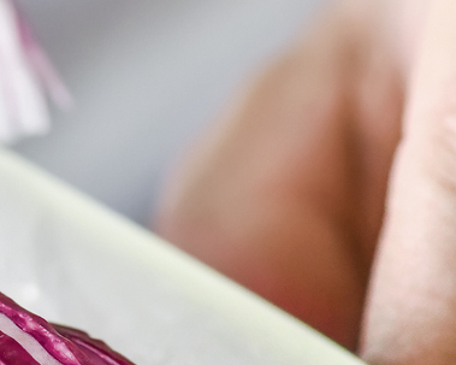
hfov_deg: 3.5
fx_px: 7448
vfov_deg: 2.8
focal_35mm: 552
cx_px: -419
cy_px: 255
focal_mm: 105
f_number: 5.6
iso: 1600
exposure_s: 1/320
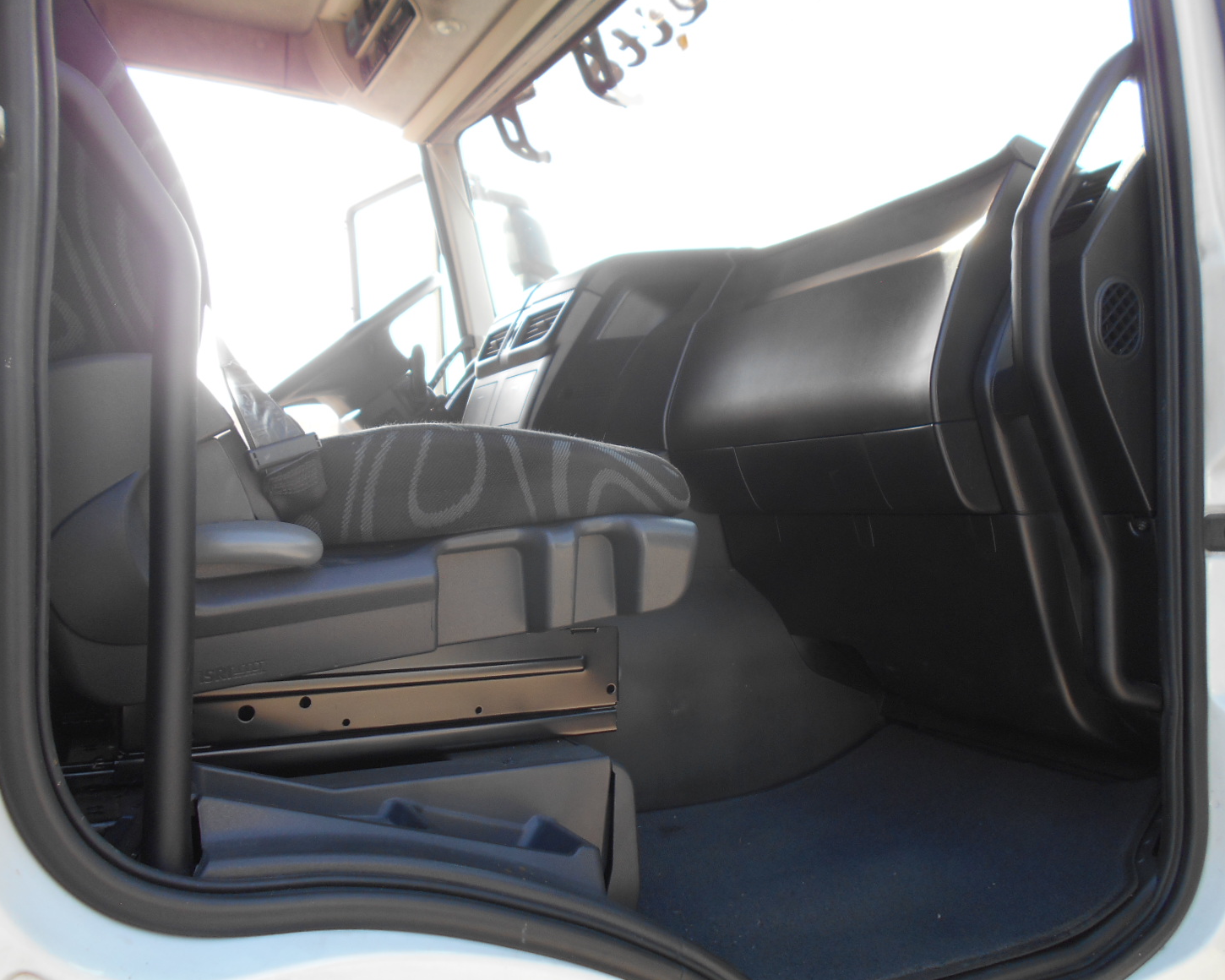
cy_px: 476
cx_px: 631
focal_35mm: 28
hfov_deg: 62.2
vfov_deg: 51.5
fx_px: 1015
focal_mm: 4.6
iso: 80
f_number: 3.2
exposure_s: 1/125
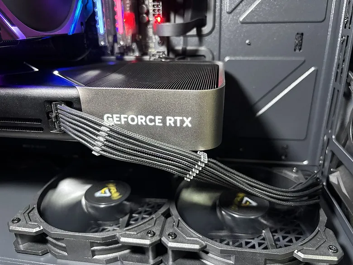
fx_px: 265
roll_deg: +1.1
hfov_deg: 67.3
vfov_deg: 53.1
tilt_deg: -23.2
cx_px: 176
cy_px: 132
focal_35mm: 26
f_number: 1.6
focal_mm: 5.96
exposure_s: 1/40
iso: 640
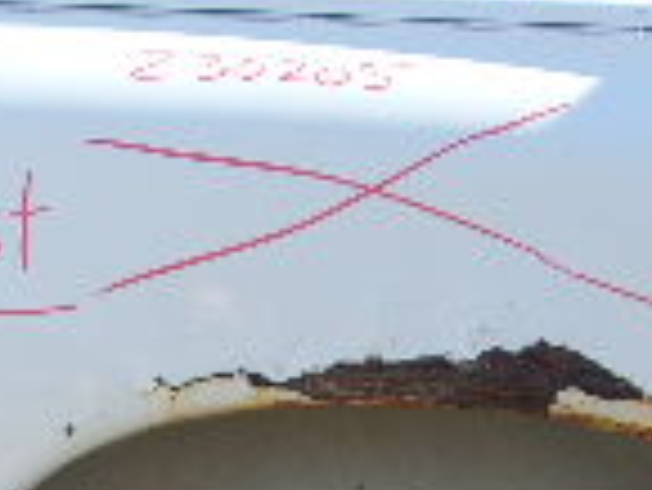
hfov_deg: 16.5
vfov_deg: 12.3
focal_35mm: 119
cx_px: 256
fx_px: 2243
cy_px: 517
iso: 80
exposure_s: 1/240
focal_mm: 4.9
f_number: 3
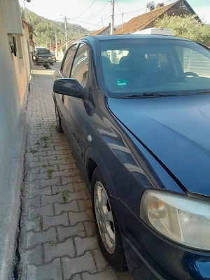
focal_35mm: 27
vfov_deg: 65.3
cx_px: 105
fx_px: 218
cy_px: 140
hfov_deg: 51.4
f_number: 1.8
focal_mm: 4
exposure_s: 1/50
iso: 40
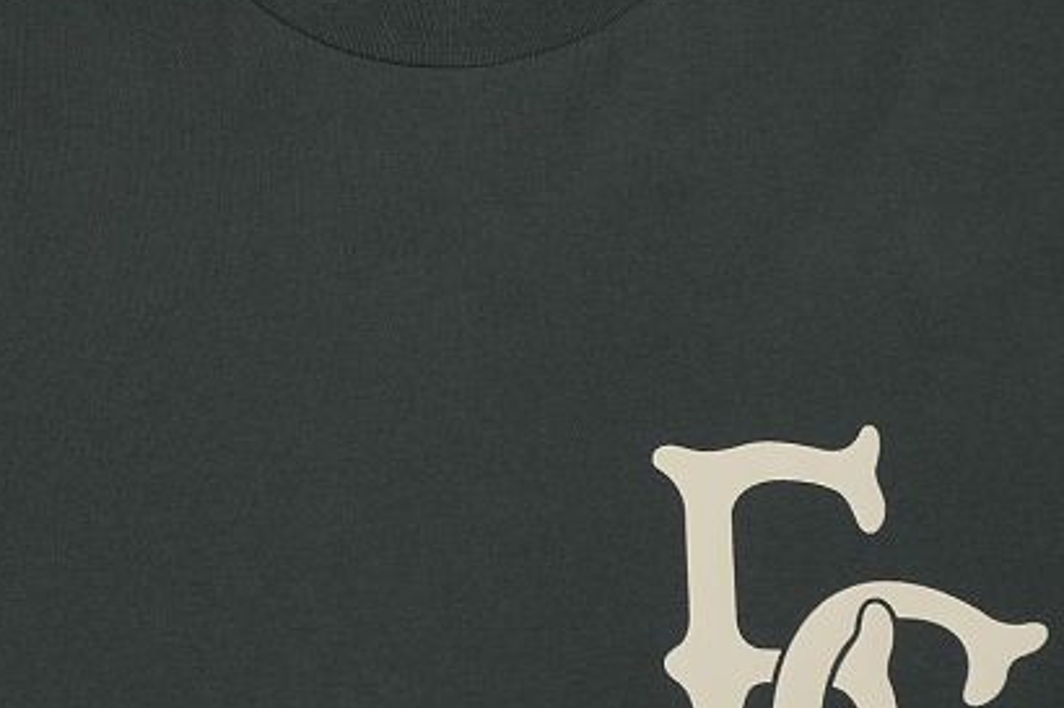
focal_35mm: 82
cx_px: 462
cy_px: 115
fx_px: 2422
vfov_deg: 16.5
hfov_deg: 24.8
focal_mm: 28
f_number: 8
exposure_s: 1/160
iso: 1000
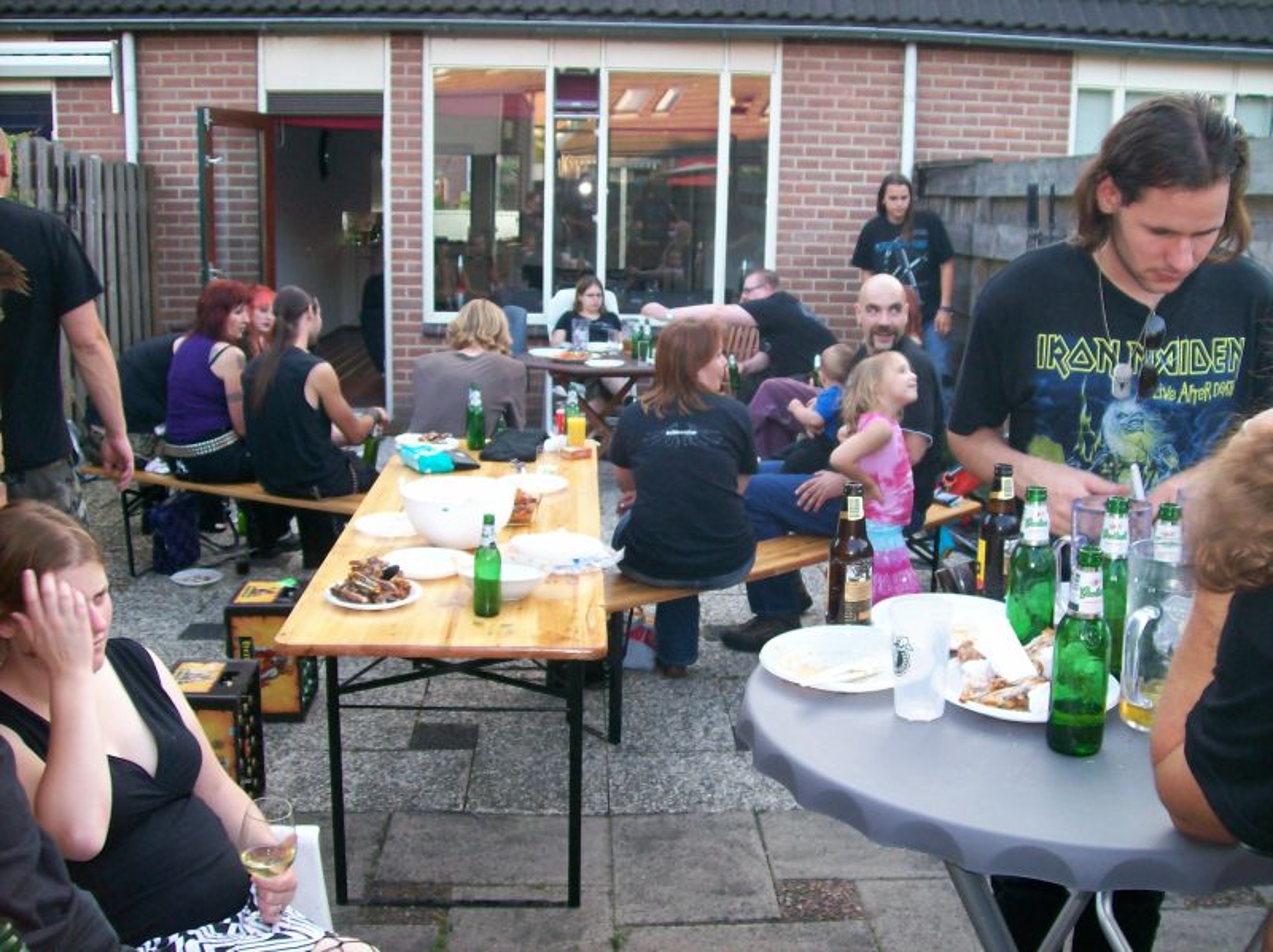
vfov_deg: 39.6
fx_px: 1322
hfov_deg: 51.4
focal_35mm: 36
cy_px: 476
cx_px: 636
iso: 80
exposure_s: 1/64
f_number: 2.7
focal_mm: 6
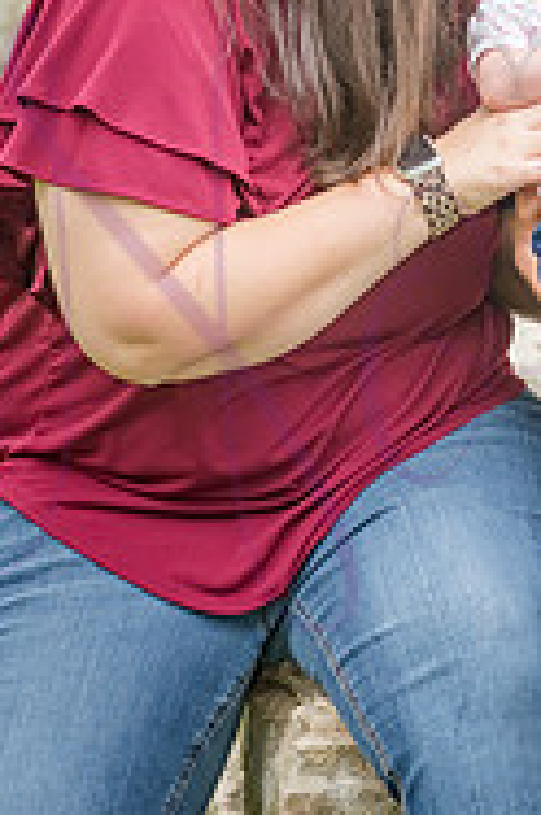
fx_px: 4638
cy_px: 61
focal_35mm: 205
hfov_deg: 6.7
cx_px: 537
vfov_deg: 10.0
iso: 400
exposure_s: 1/160
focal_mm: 85
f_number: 5.6
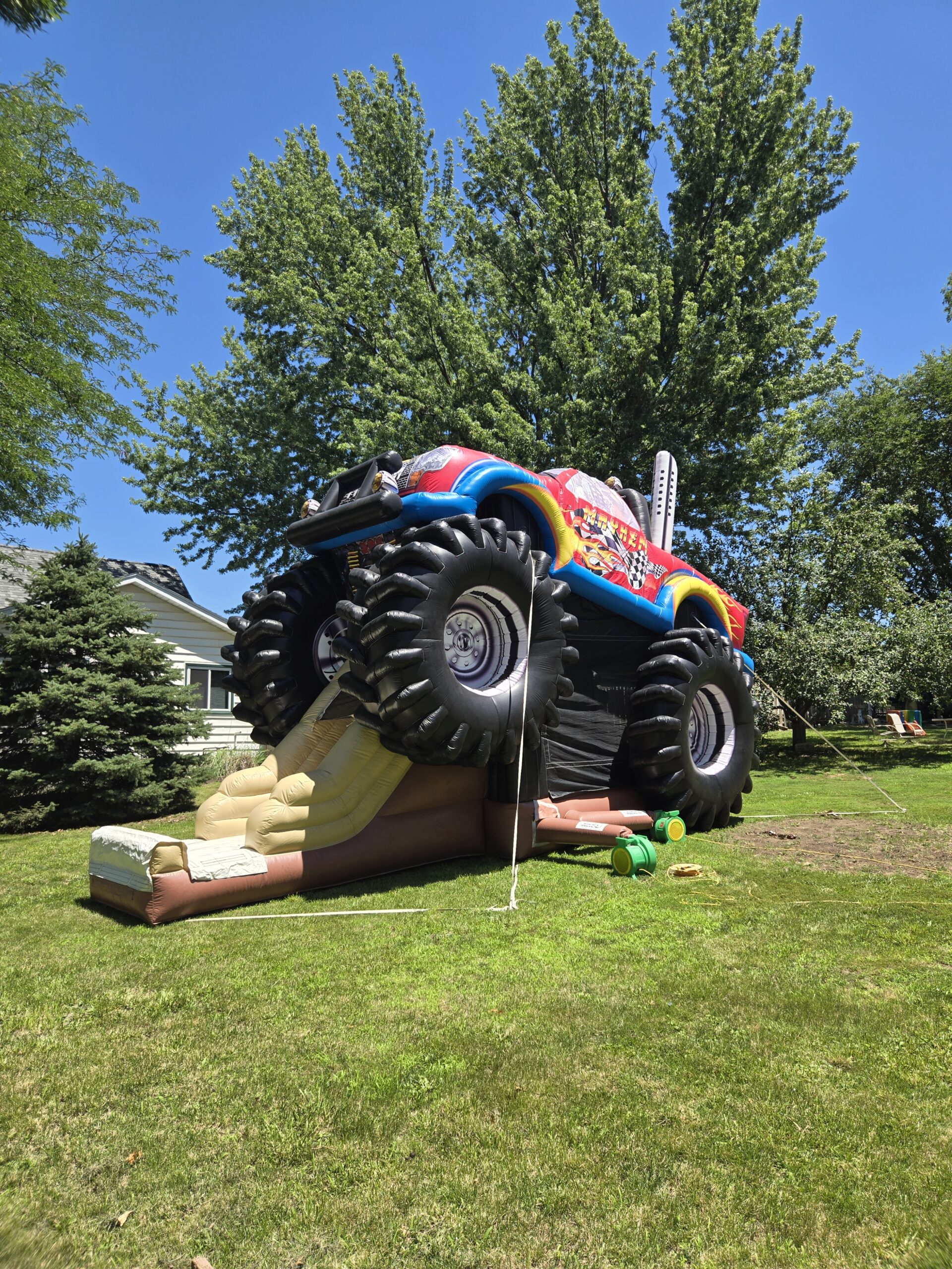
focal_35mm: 23
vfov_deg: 73.9
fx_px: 843
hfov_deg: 58.9
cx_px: 476
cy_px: 634
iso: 25
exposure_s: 1/1232
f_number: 1.8
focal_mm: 5.4
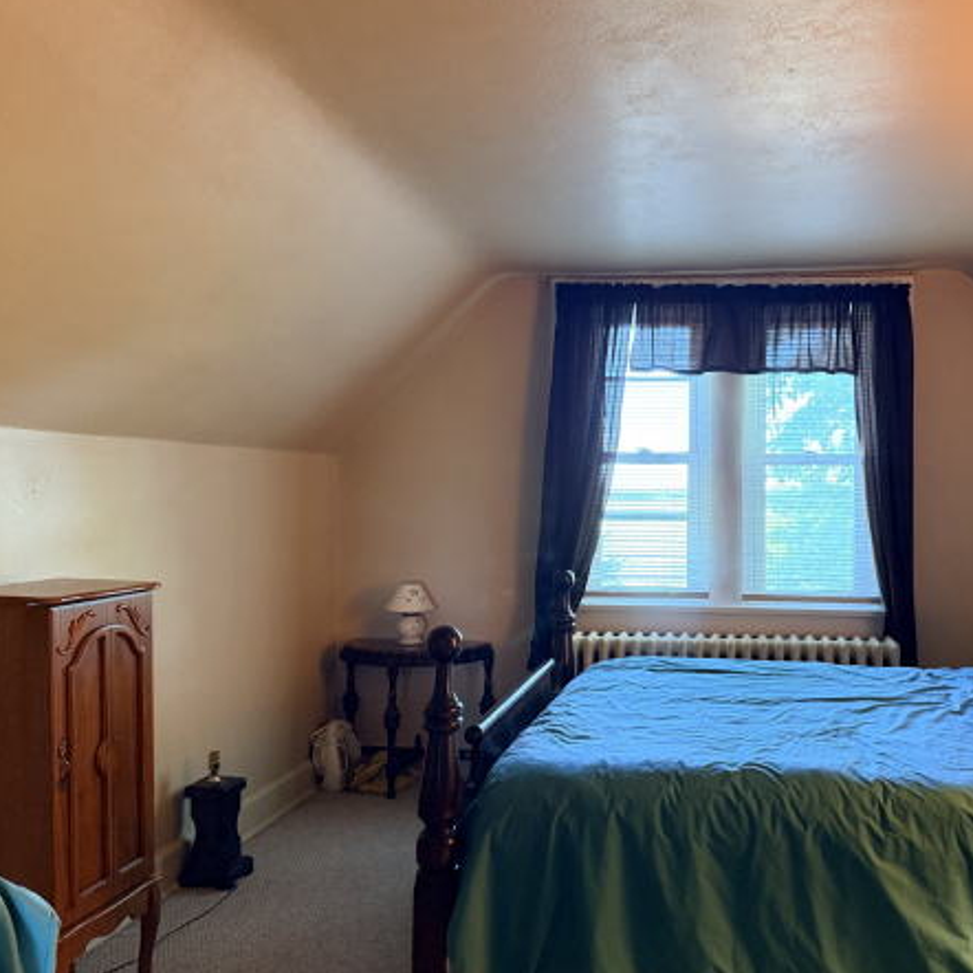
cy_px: 522
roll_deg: +0.1
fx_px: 1018
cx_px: 655
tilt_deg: -1.4
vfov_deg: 51.1
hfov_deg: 50.1
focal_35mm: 32
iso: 640
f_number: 1.78
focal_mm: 6.76
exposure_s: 1/60
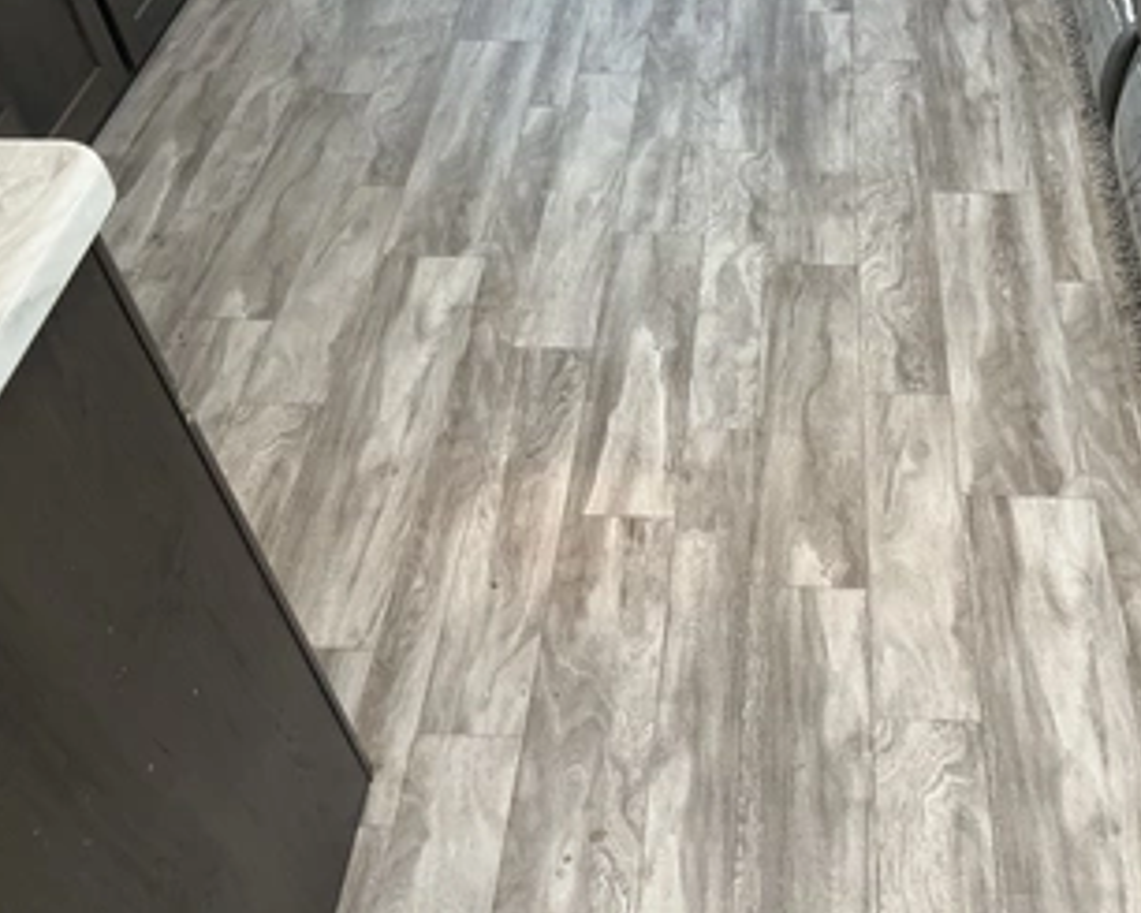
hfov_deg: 48.7
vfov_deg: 39.9
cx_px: 705
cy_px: 358
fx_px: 1250
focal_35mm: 37
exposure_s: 1/90
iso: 64
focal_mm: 3
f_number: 1.8
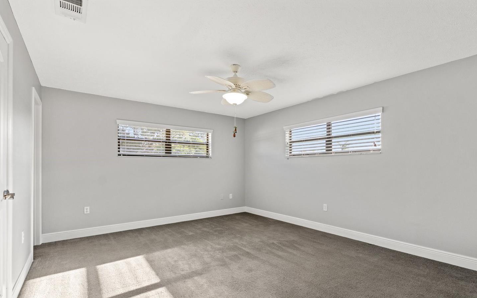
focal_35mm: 17
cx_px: 252
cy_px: 164
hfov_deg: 94.3
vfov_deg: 67.8
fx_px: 221
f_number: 8
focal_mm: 10
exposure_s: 1/15
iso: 400
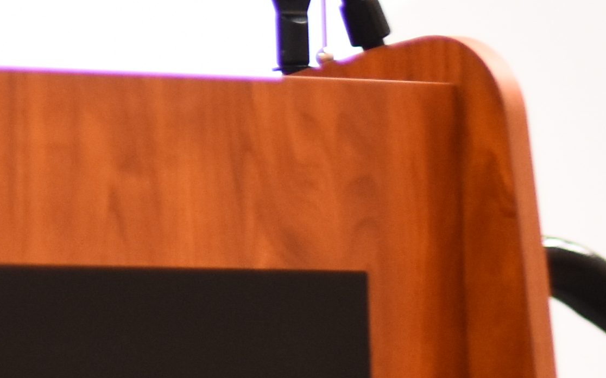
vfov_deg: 3.2
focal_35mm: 411
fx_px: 6786
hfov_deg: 5.0
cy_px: -496
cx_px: -714
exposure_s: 1/100
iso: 1000
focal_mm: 50
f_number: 2
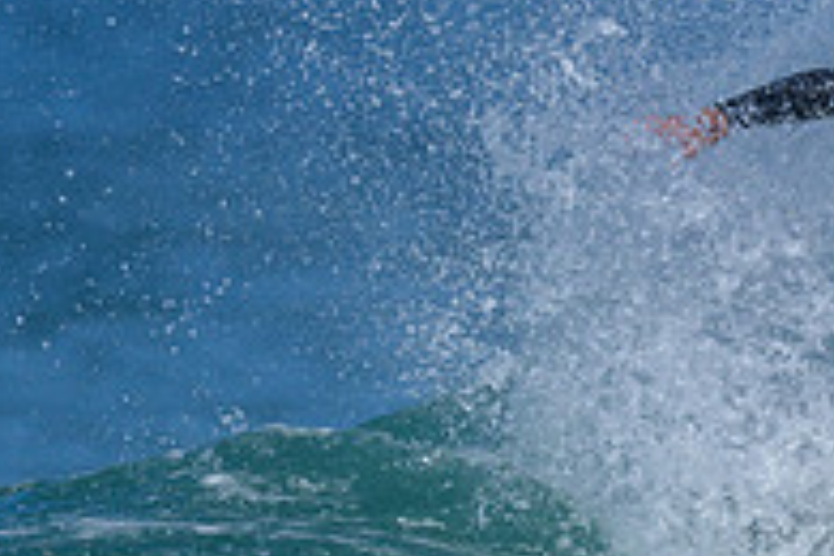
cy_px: 972
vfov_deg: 0.4
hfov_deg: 0.6
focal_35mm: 3269
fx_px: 75726
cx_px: 967
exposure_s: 1/2000
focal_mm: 800
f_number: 6.3
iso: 200
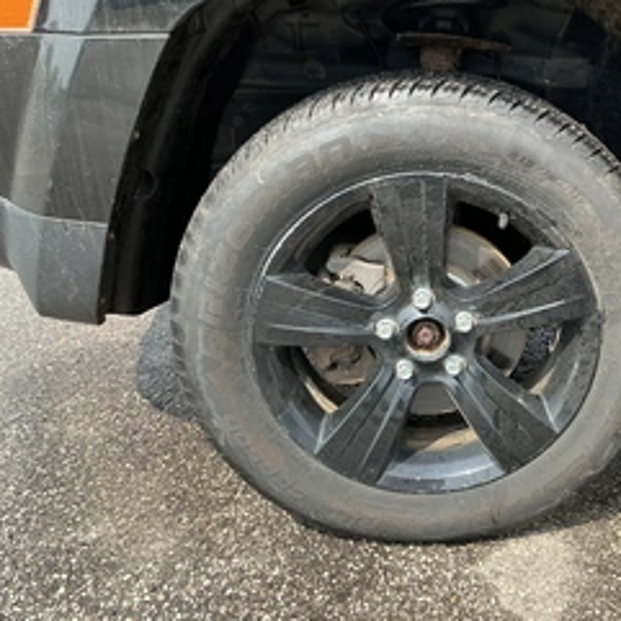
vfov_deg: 40.9
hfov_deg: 40.0
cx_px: 451
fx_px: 832
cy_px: 307
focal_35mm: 41
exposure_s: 1/397
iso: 25
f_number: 1.8
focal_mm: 3
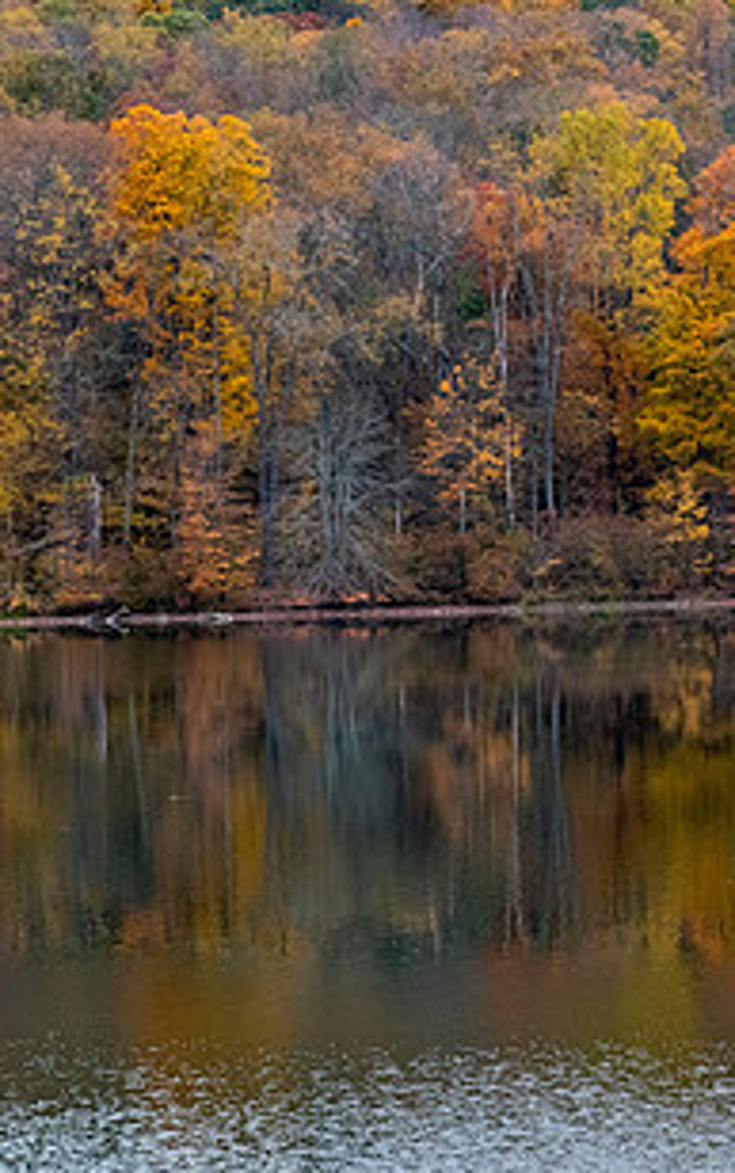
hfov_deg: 7.8
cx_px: 762
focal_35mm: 167
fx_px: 5342
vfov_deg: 12.5
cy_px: 599
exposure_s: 1/100
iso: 2200
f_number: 9
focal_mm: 82
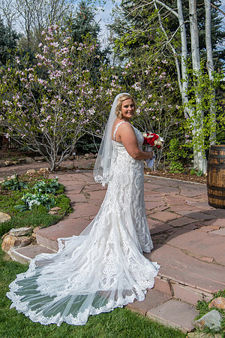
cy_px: 169
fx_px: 356
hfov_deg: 35.1
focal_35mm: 38
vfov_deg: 50.7
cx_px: 112
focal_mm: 38
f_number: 4.5
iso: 80
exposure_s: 1/800
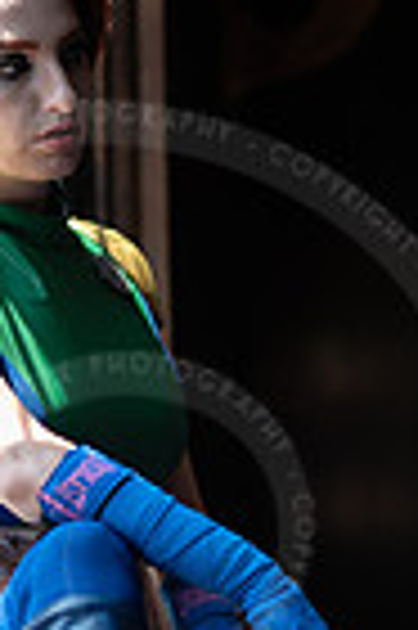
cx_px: 207
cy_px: 648
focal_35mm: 161
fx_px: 2811
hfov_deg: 8.5
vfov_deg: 12.6
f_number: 1.2
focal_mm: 50
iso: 125
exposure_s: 1/800
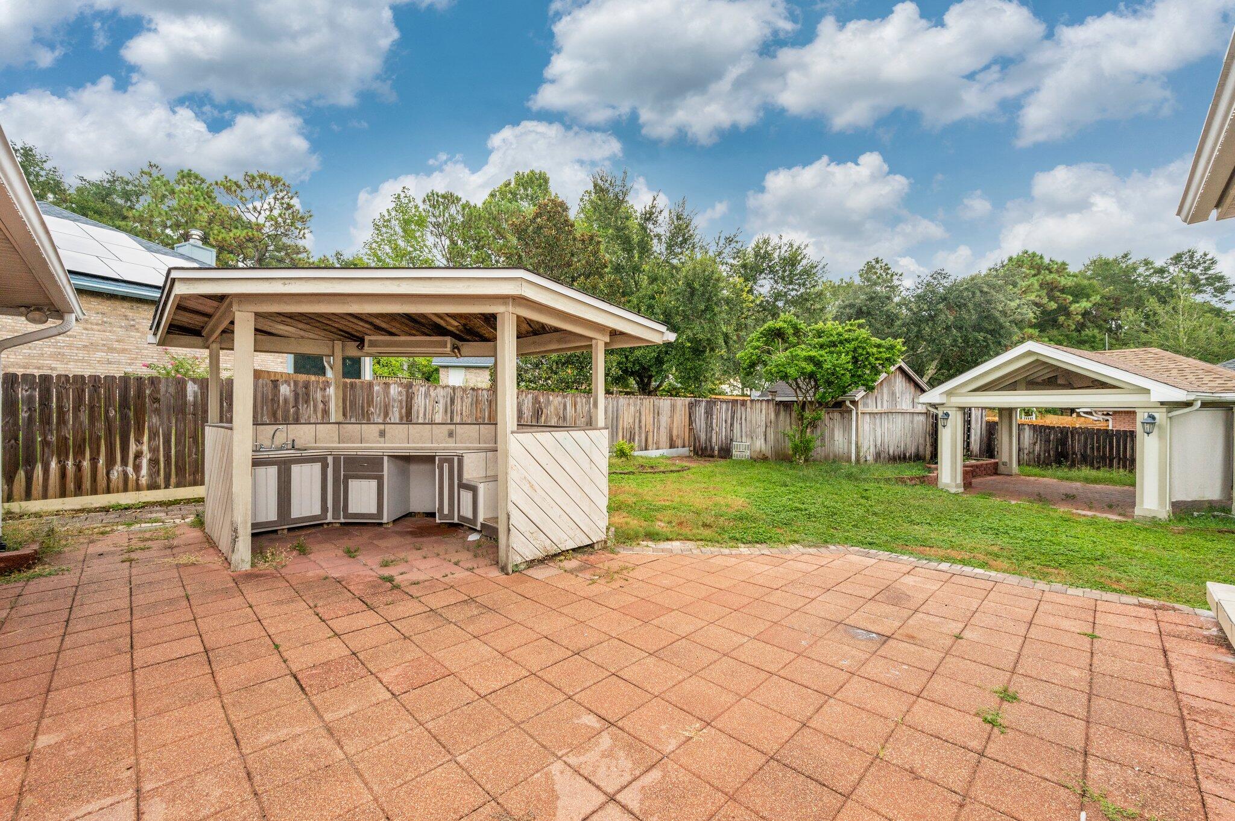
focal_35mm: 14
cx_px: 618
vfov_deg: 81.1
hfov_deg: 104.3
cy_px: 410
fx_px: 480
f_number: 9
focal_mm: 14
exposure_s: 1/200
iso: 400
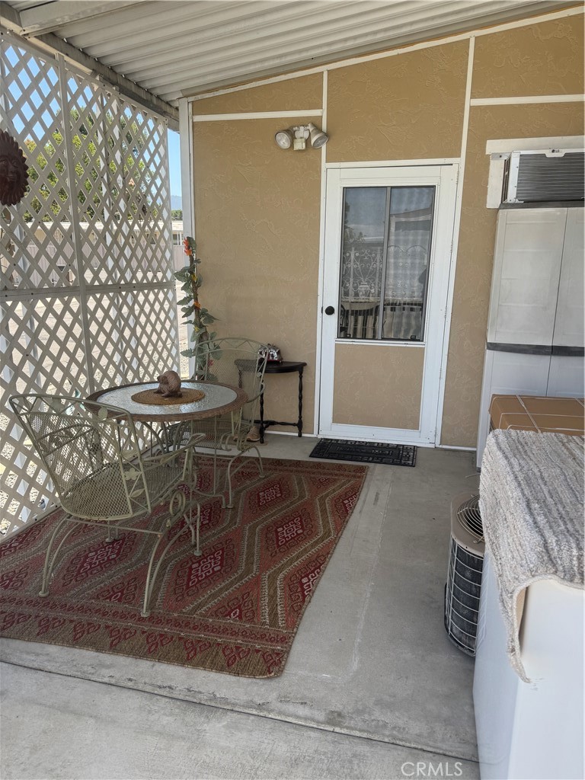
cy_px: 390
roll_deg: -1.6
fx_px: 541
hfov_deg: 56.8
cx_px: 292
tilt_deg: -15.5
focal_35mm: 24
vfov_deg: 71.6
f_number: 1.78
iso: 80
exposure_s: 1/700
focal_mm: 6.76
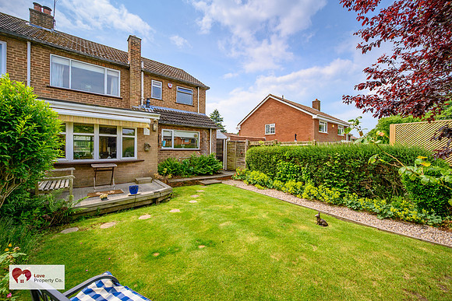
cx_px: 226
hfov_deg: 104.2
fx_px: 176
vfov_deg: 81.2
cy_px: 150
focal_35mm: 14
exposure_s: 1/200
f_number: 11
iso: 100
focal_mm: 14
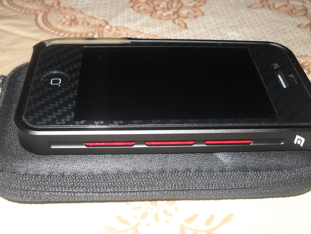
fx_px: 395
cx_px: 156
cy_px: 122
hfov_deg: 42.9
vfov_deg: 32.9
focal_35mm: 44
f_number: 8.9
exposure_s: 1/45
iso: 100
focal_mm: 6.2
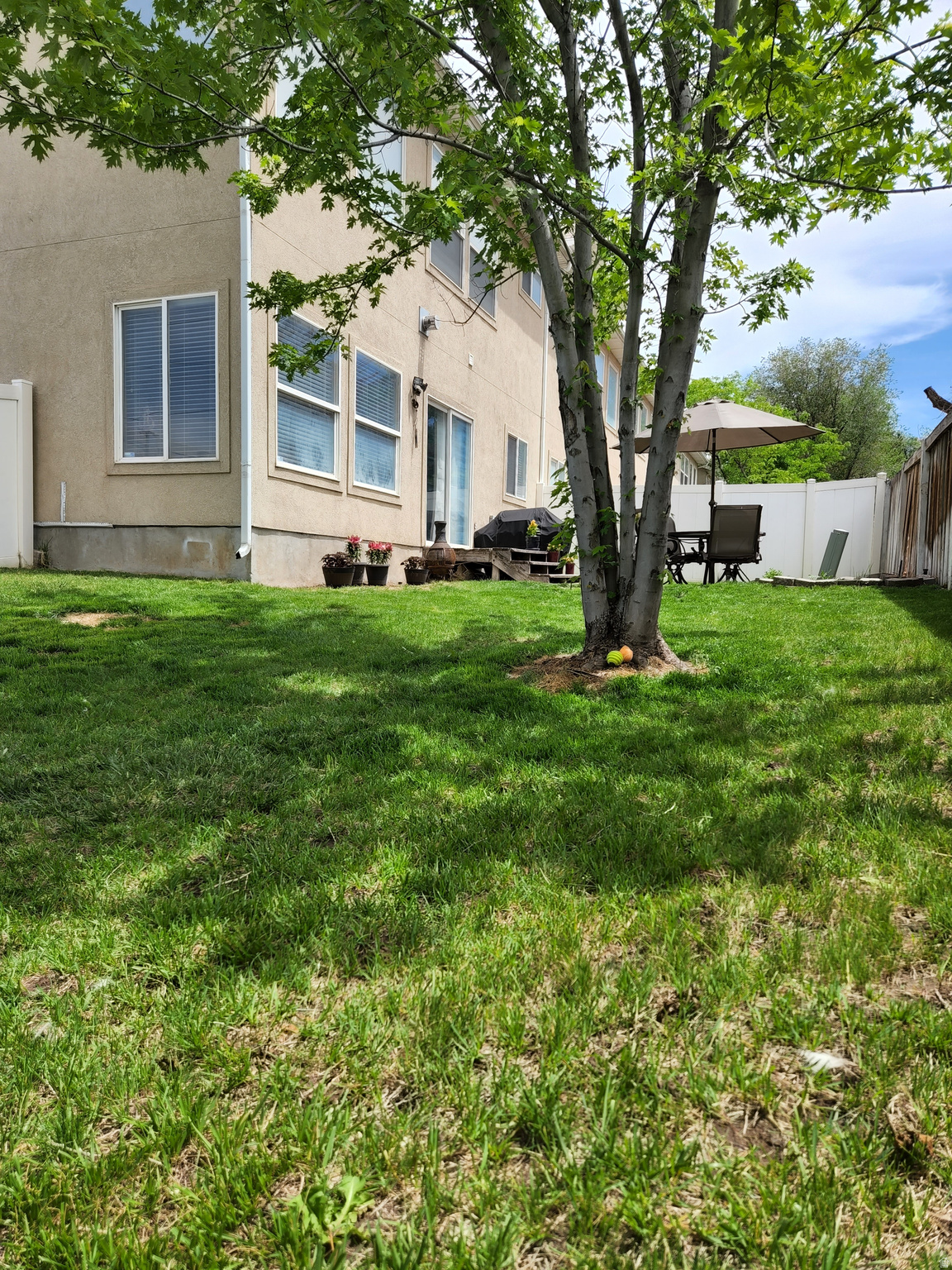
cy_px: 635
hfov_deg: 58.9
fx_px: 843
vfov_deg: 73.9
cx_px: 476
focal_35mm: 23
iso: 20
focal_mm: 5.4
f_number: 1.8
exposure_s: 1/876
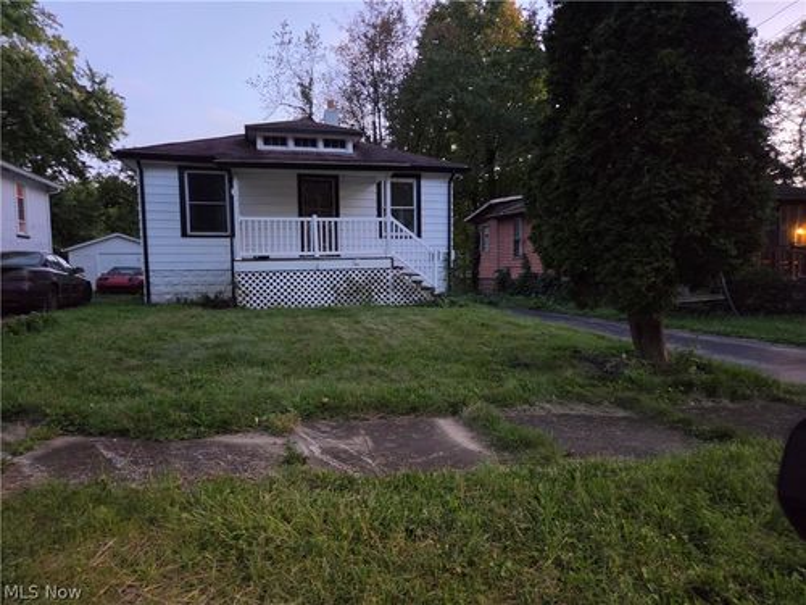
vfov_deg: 58.9
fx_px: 536
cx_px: 403
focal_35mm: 23
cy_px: 302
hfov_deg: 73.9
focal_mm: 5.4
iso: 1600
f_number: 1.8
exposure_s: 1/60
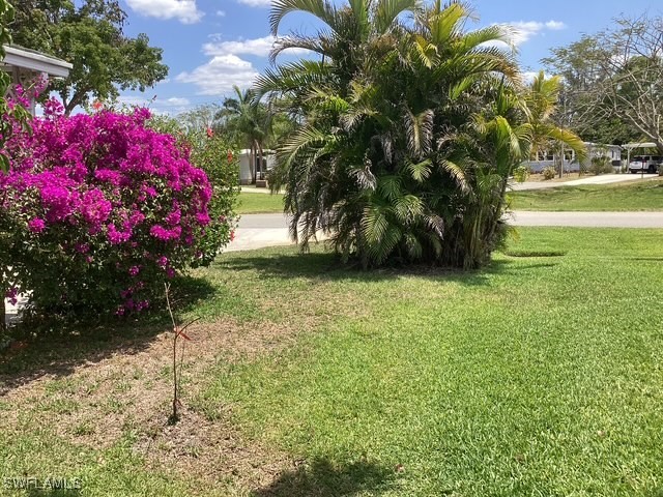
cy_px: 248
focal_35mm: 31
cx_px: 332
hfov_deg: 58.4
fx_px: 594
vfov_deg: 45.4
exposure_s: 1/916
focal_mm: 3.3
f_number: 2.4
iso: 25
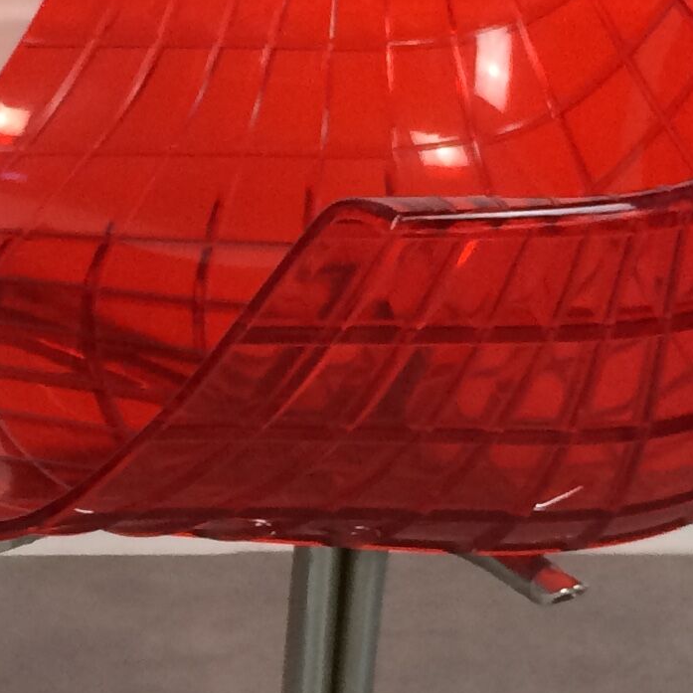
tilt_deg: -25.3
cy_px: 444
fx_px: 2718
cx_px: -115
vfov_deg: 14.5
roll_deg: -0.8
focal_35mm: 120
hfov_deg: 14.1
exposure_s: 1/33
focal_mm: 4.15
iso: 50
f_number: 2.2
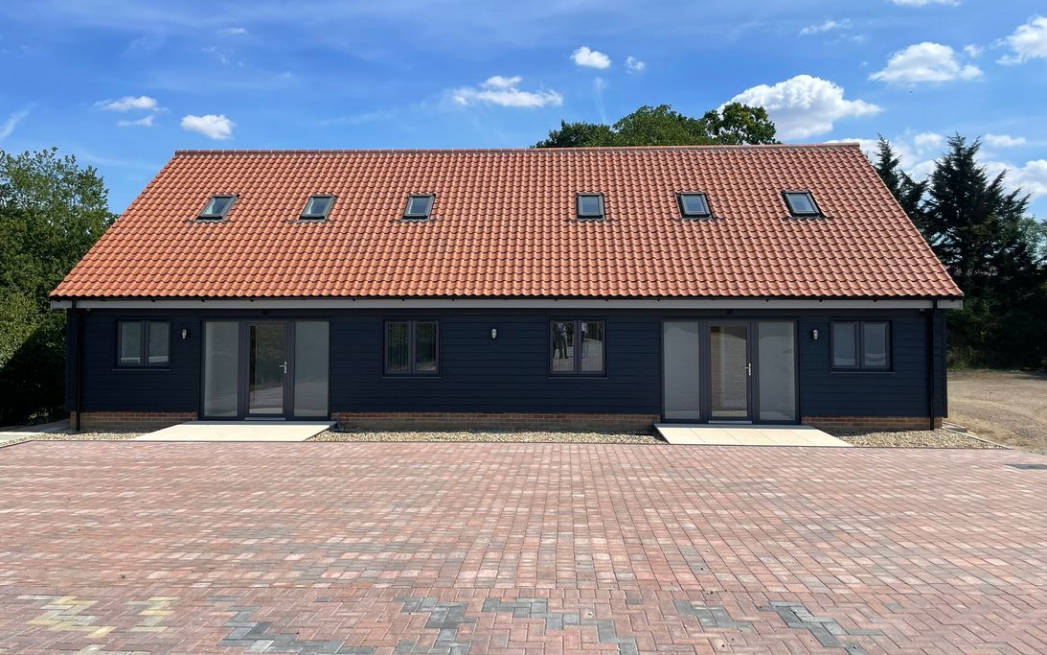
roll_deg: +0.0
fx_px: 799
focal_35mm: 28
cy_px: 283
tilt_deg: +1.5
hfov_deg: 66.5
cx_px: 525
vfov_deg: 44.4
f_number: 1.6
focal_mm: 4.2
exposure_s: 1/4000
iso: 32
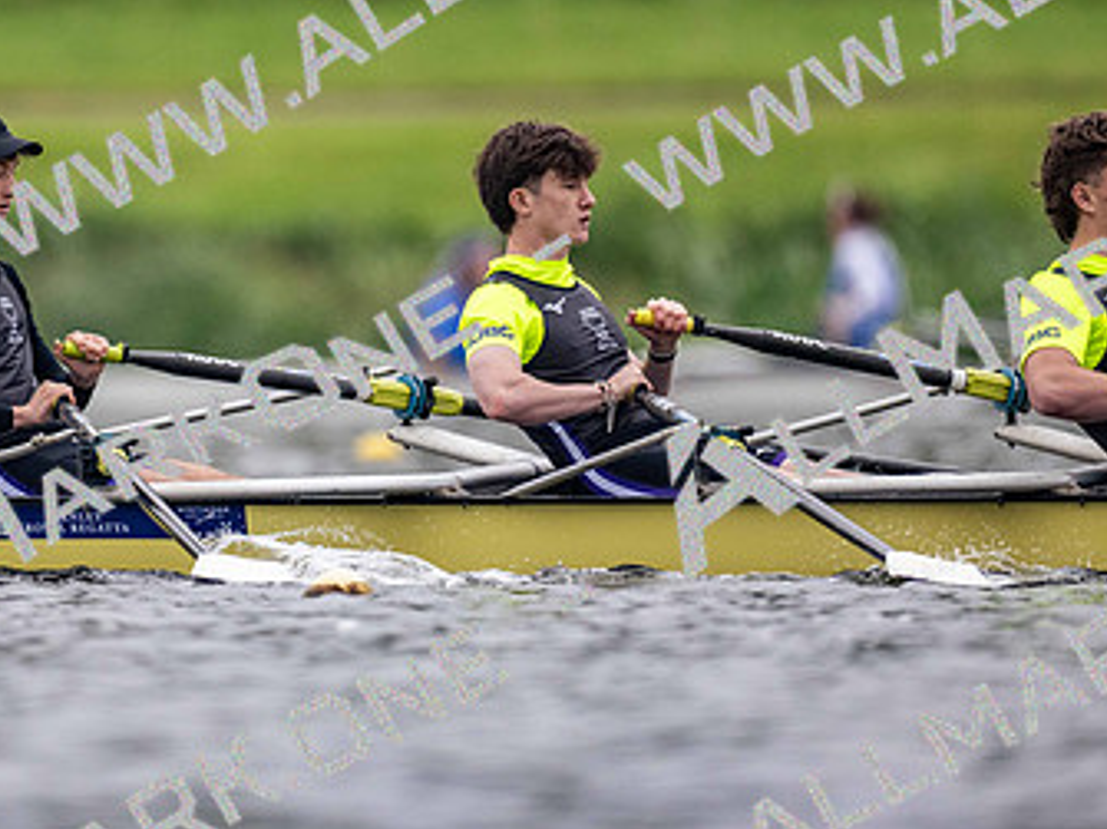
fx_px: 31936
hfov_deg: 2.0
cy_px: 266
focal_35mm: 999
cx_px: 383
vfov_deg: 1.5
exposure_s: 1/2000
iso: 1800
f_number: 4
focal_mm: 600
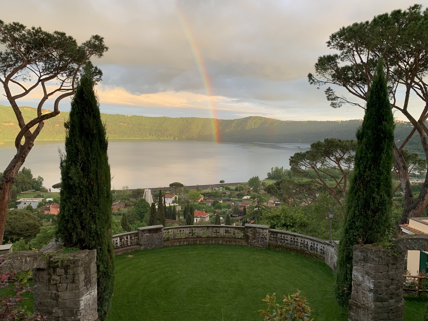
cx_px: 214
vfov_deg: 53.1
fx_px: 321
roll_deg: -0.3
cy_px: 160
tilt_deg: -4.3
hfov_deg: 67.3
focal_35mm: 26
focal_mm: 4.25
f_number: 1.8
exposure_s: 1/121
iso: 64
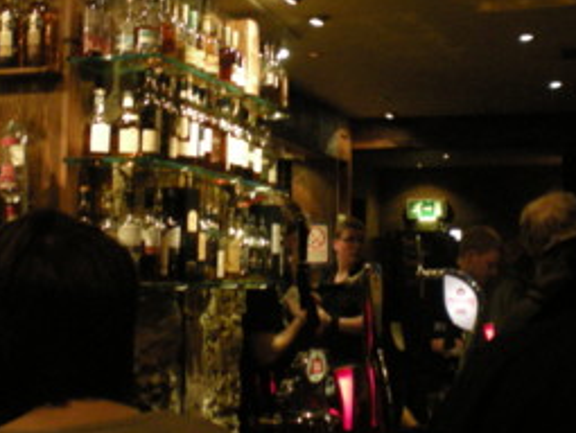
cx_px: 237
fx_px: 1116
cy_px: 156
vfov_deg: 21.9
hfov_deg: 28.9
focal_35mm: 67
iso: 400
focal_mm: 6.3
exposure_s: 1/23.8
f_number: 3.1
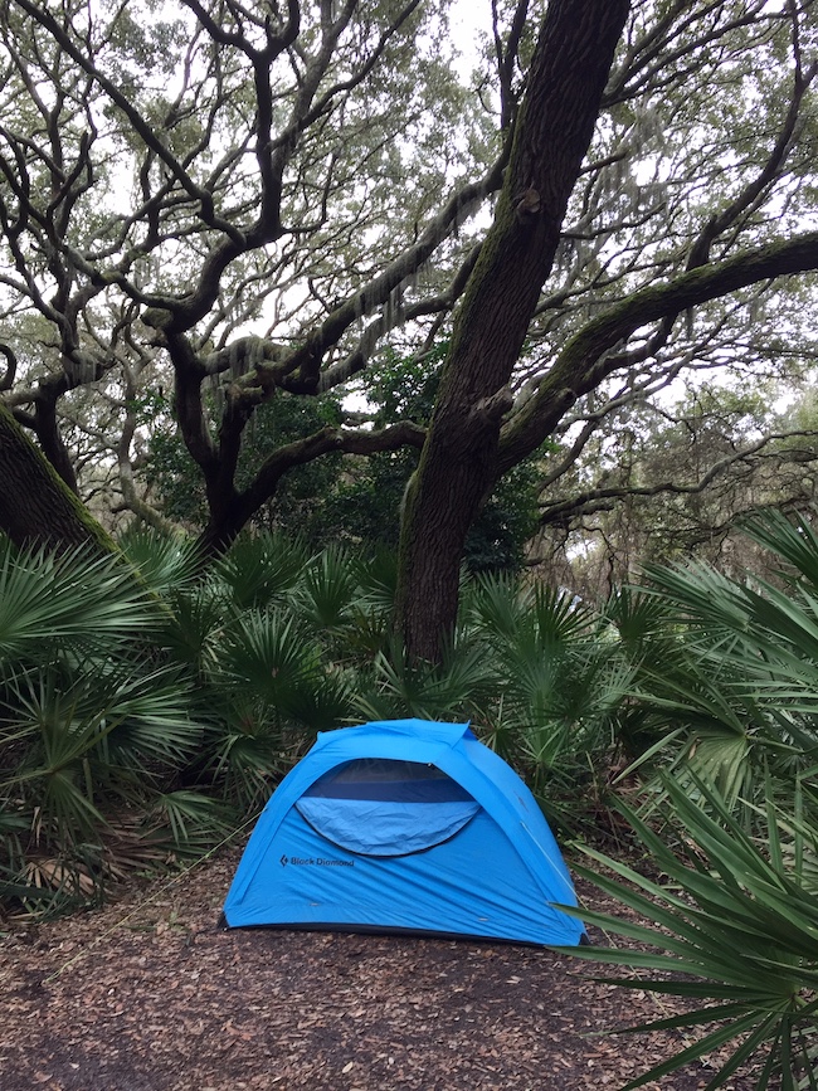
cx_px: 409
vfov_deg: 61.7
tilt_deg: +7.3
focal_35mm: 29
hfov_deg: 48.2
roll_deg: -0.8
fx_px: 914
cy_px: 546
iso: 40
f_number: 2.2
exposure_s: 1/60
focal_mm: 4.15
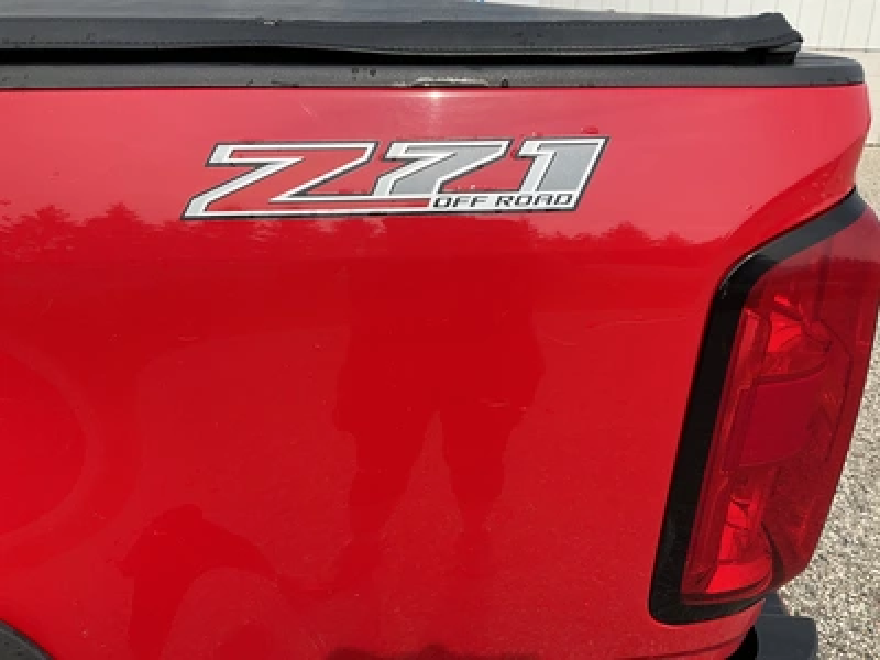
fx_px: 737
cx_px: 440
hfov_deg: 61.7
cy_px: 330
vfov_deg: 48.2
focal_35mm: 29
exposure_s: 1/912
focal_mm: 3
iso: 25
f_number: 1.8
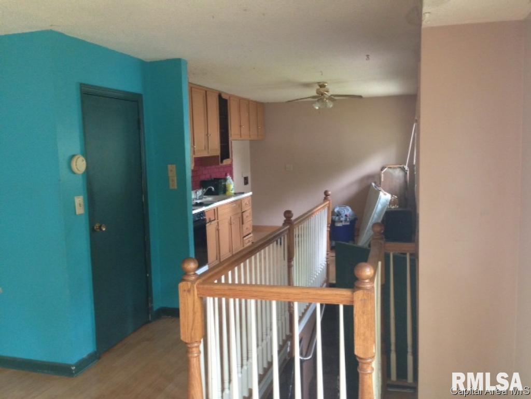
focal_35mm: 33
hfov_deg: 55.3
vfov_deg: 43.0
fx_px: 506
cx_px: 266
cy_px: 200
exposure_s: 1/20
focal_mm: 4.12
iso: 200
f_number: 2.4
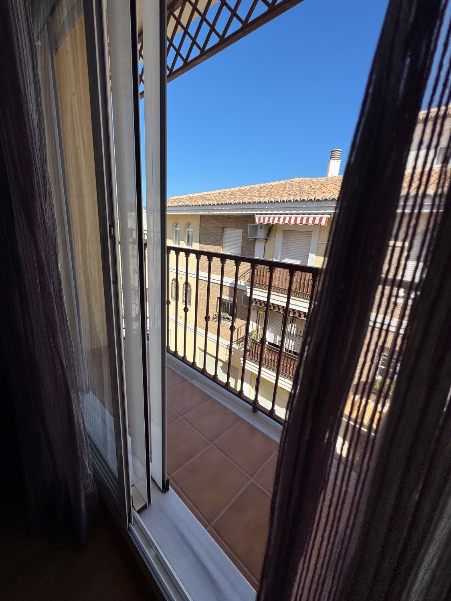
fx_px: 243
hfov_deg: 85.7
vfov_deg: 102.1
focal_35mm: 14
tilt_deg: -12.5
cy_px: 300
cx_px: 226
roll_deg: -3.7
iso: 40
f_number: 2.2
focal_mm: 2.22
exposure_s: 1/1567
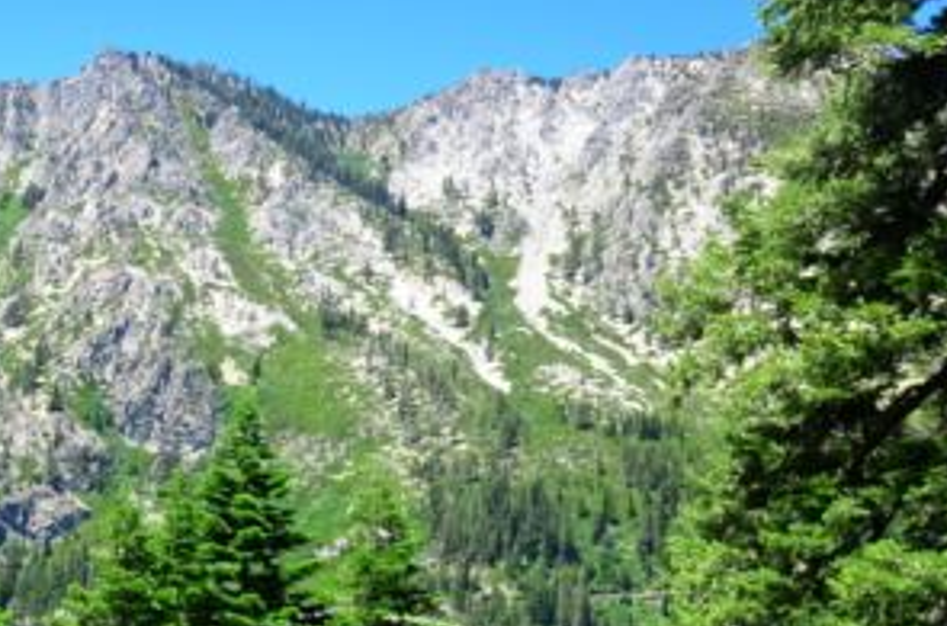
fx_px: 1705
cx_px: -22
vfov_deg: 20.6
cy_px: 499
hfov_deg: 28.9
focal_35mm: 65
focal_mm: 20
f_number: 16
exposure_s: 1/60
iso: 200
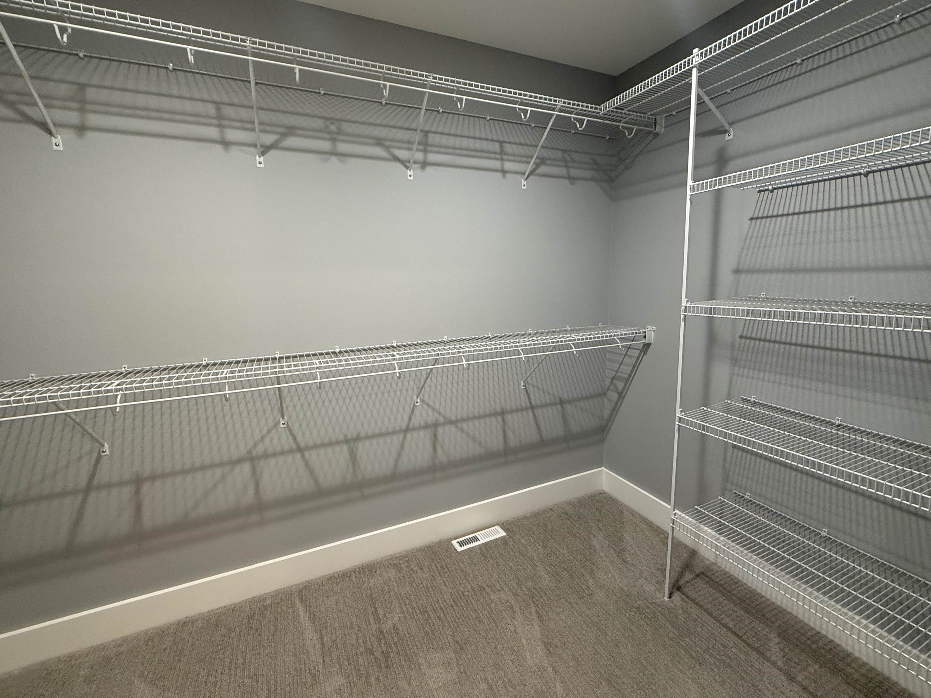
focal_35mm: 15
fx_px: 403
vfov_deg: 81.7
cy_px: 329
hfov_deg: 98.2
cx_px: 462
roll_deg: +1.1
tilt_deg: -7.5
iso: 250
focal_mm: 2.22
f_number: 2.2
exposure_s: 1/60
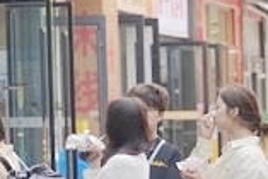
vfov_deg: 3.3
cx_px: -353
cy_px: -90
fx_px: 3070
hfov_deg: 4.9
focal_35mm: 412
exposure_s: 1/160
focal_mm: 54
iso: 250
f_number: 4
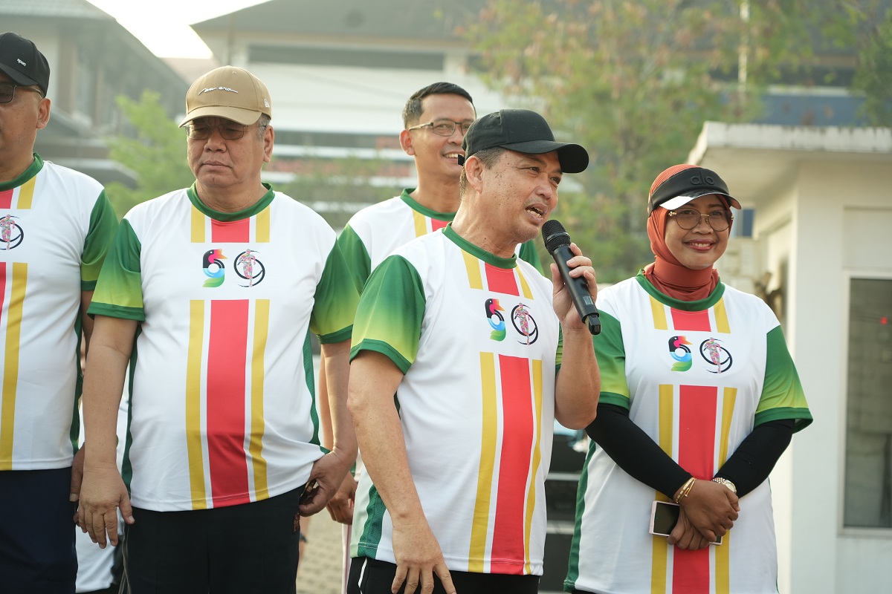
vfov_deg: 17.7
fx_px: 1908
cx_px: 446
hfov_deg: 26.3
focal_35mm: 77
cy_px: 297
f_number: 4
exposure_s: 1/500
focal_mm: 77
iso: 1000
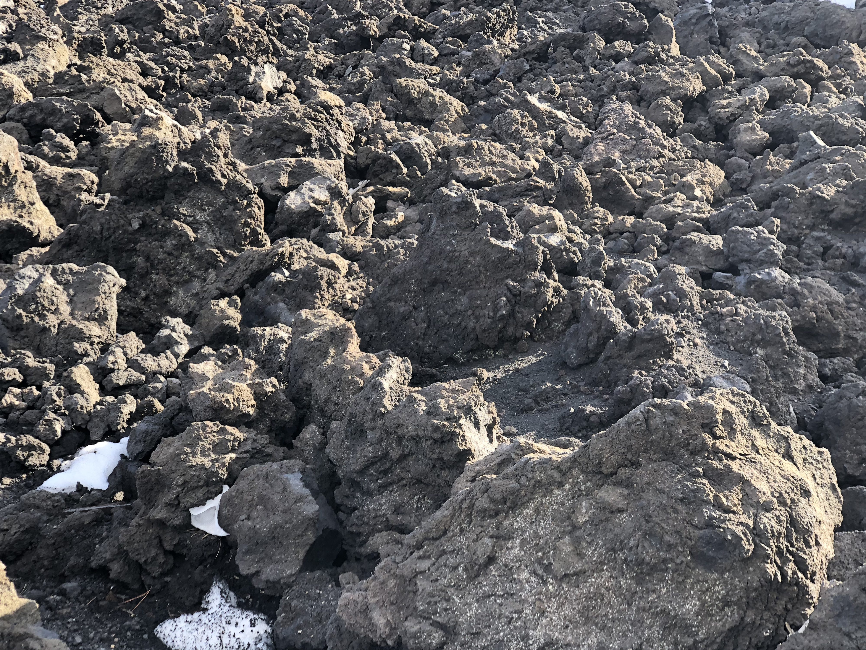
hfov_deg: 36.8
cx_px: 433
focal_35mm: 52
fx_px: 1301
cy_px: 325
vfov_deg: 28.0
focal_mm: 6
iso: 25
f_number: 2.4
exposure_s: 1/120
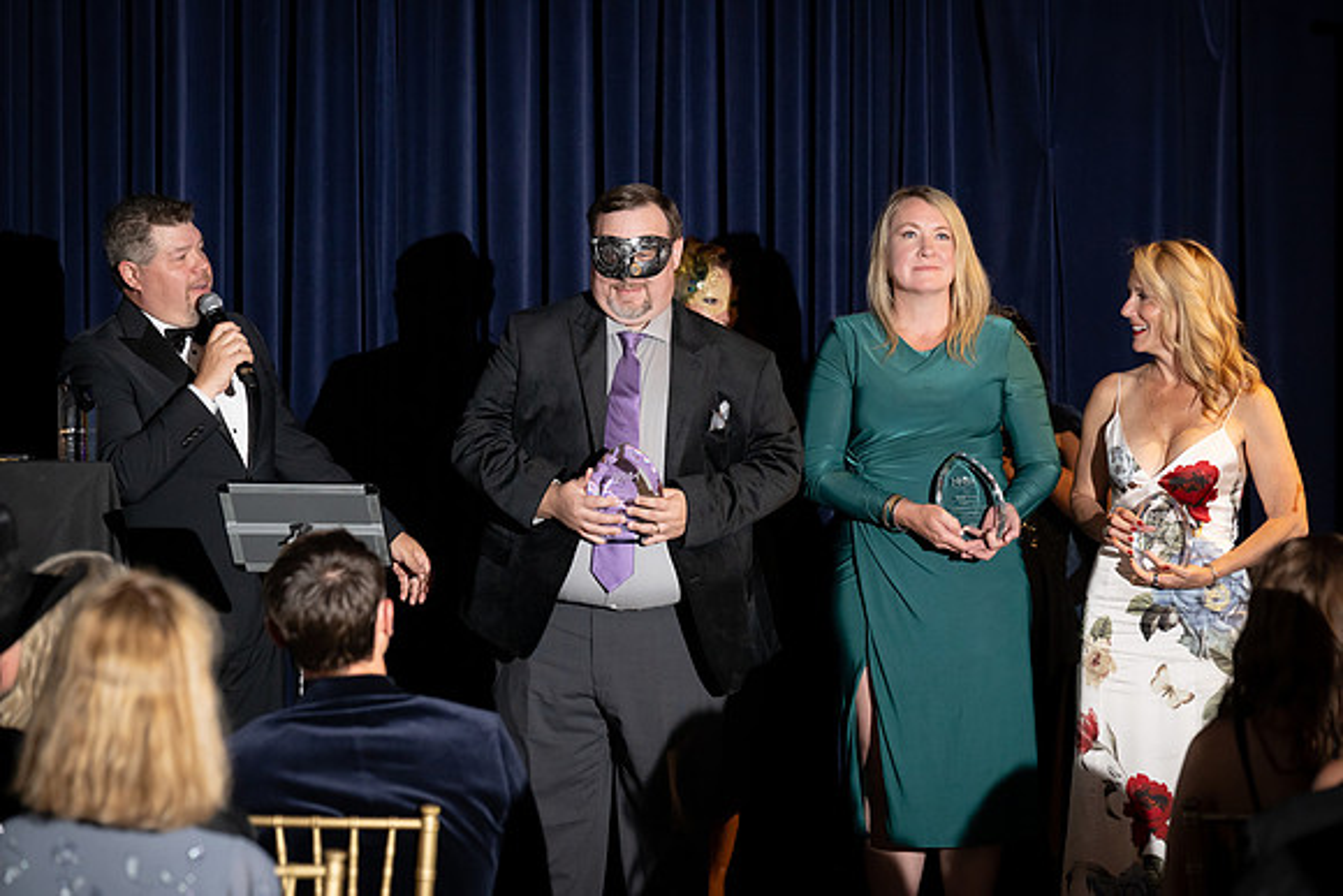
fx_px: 4963
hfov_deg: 15.4
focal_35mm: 133
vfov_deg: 10.3
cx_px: 672
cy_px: 448
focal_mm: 133
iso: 2500
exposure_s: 1/200
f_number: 5
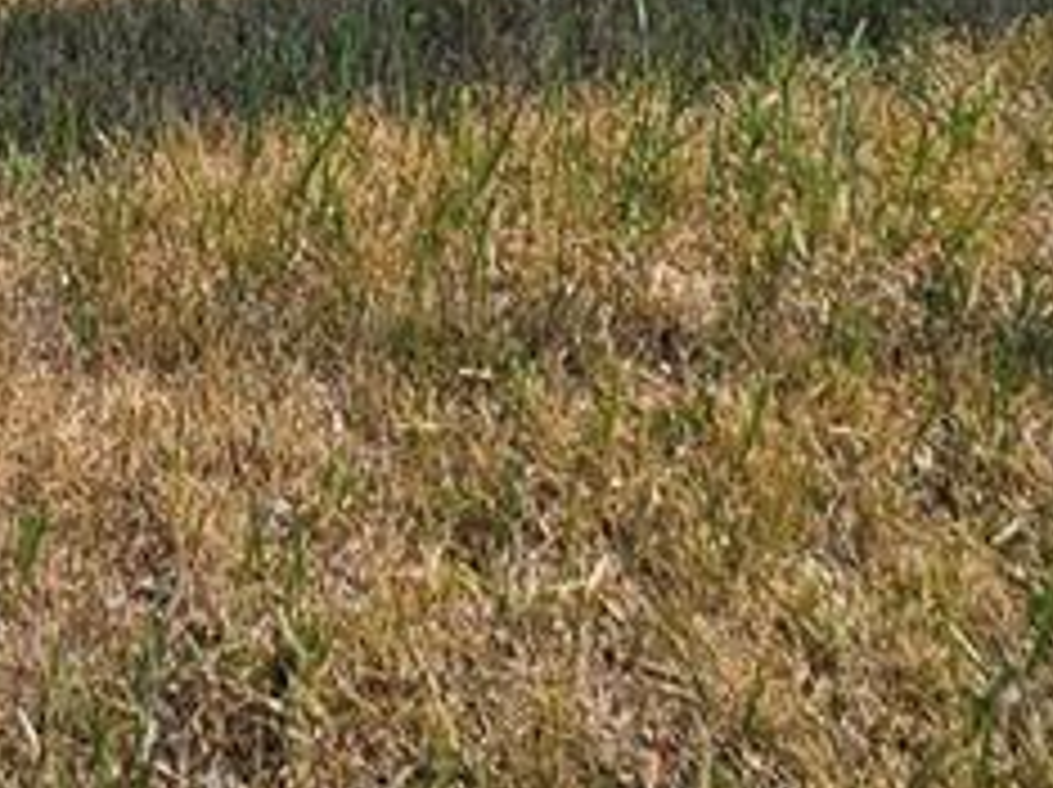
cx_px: -302
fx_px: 1732
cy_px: -923
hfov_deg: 28.2
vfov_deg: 16.6
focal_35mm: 57
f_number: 2.2
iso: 50
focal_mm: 2.2
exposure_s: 1/3892
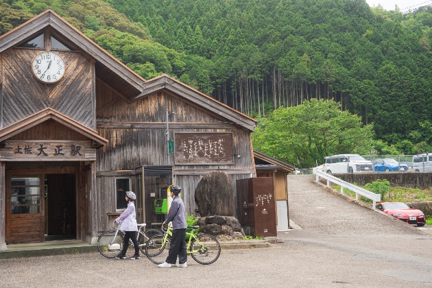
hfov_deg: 38.9
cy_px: 144
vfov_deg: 26.5
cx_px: 216
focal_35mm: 51
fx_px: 612
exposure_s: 1/320
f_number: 5.6
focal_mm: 51
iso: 250
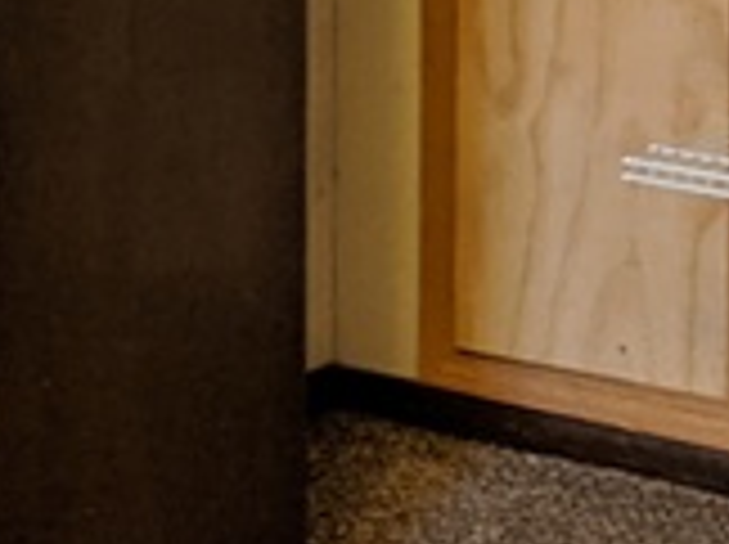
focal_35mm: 171
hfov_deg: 11.1
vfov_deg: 8.4
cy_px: -333
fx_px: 3596
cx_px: 1089
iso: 339
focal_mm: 4.44
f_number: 1.8
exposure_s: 1/24
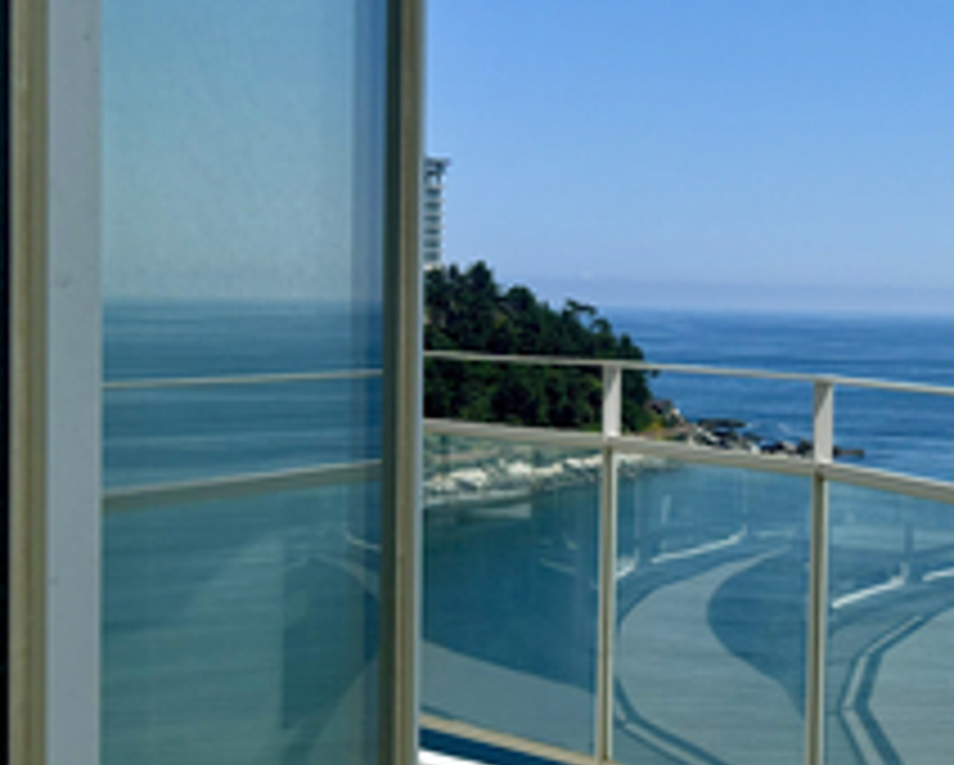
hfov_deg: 25.2
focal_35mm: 67
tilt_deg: -1.4
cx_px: 1174
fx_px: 1893
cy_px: 351
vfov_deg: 22.8
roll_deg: -1.2
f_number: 1.6
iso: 50
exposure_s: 1/5952
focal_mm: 5.96
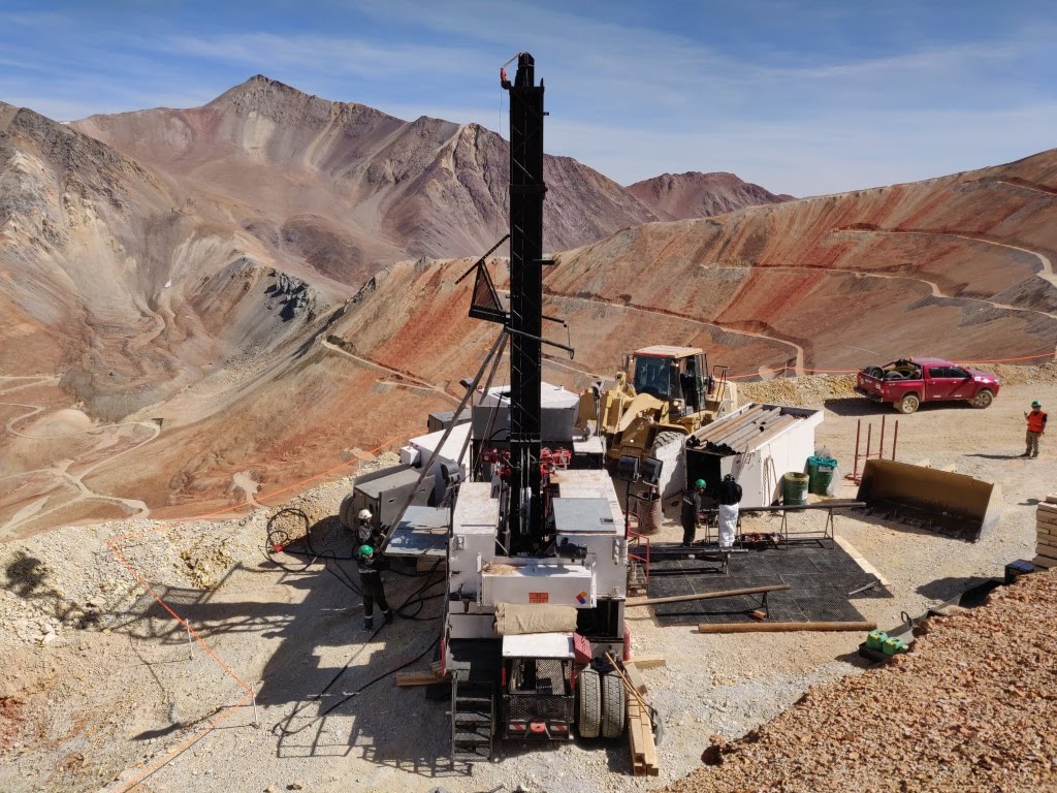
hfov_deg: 69.4
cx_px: 528
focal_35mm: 25
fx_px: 763
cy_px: 396
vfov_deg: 54.9
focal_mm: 4.25
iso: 100
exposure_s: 1/2479
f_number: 1.7
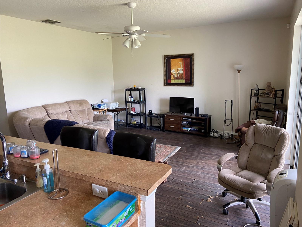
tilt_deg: -13.6
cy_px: 114
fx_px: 227
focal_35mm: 26
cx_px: 151
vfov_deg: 53.1
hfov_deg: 67.3
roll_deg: +0.9
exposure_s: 1/78
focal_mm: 4.25
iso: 125
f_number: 1.8
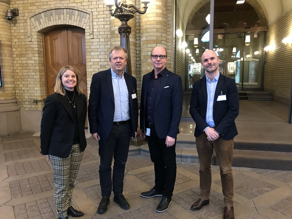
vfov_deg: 49.7
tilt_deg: -8.0
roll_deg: +0.8
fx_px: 236
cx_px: 146
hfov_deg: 63.4
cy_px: 110
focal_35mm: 28
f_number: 1.8
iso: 100
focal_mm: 3.99
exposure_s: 1/17
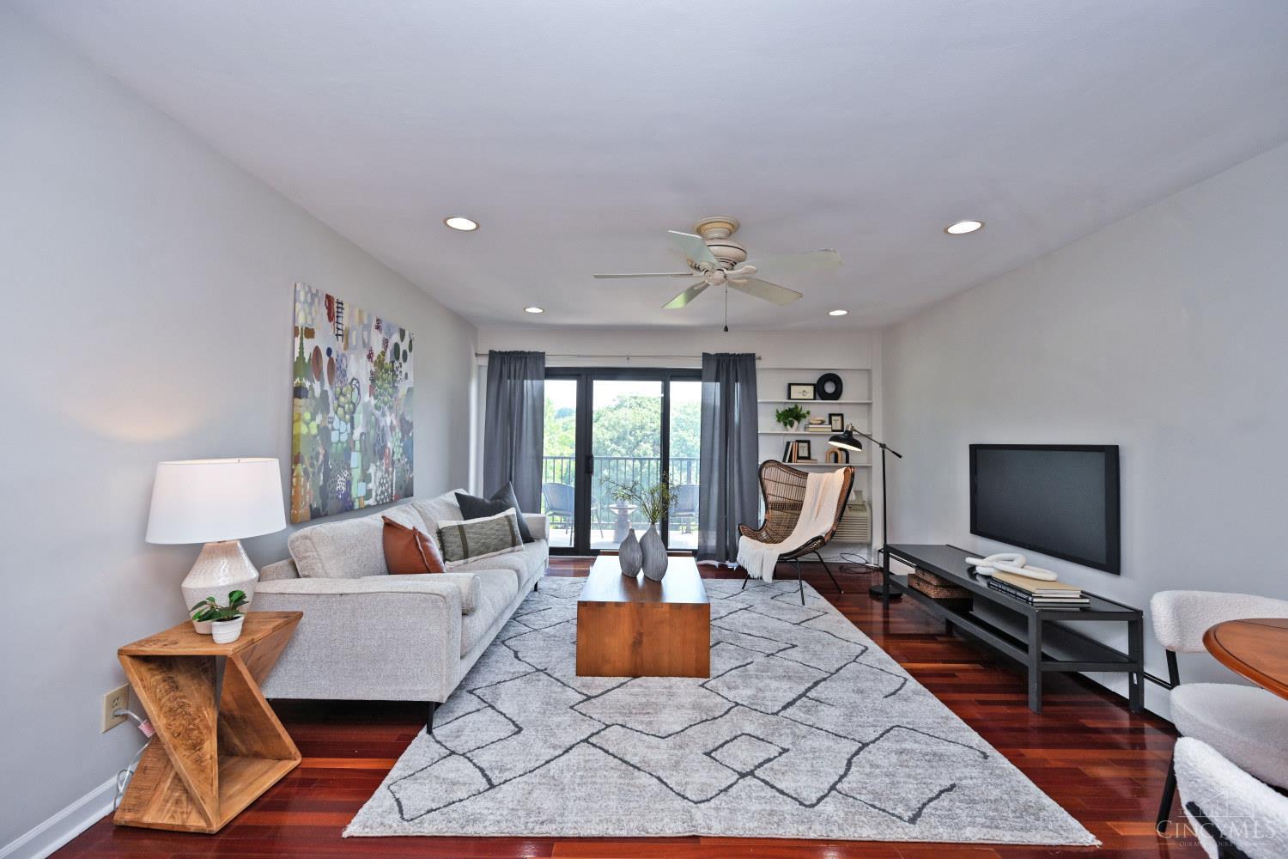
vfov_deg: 81.2
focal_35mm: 14
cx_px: 644
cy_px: 430
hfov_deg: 104.3
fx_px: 501
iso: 200
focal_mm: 14
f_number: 5.6
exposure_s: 1/125
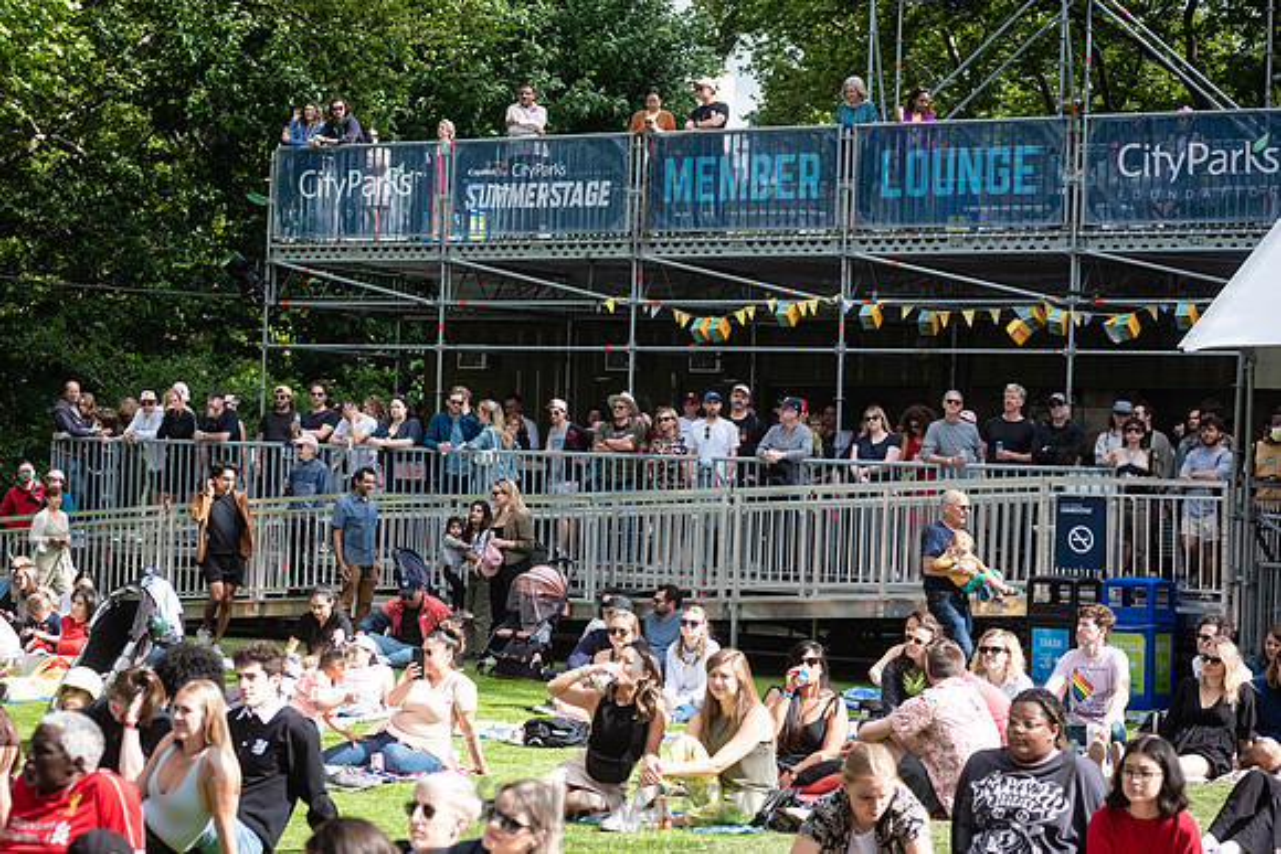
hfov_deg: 25.4
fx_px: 2847
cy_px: 427
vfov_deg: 17.1
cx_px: 640
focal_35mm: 80
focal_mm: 80
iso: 200
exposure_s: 1/800
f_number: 4.5
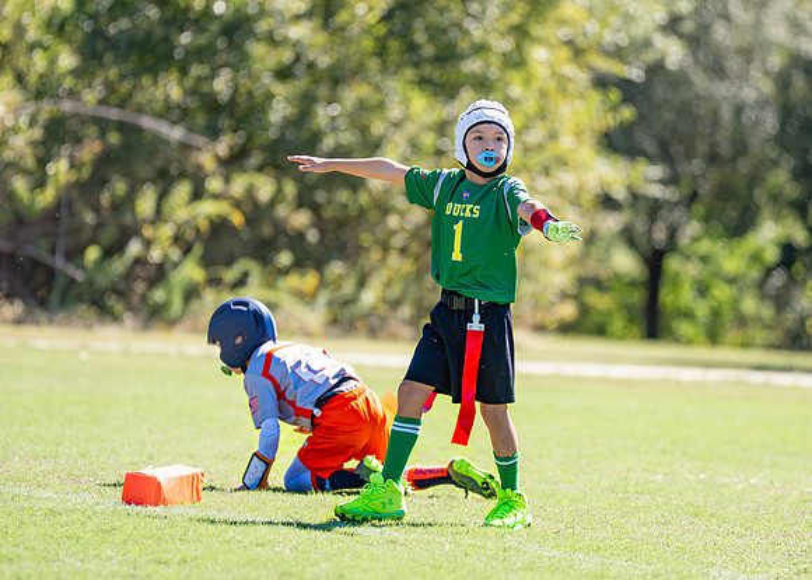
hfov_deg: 6.5
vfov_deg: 4.7
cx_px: 453
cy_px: 276
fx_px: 7113
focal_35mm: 309
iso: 200
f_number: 2.8
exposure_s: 1/2000
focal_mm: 200
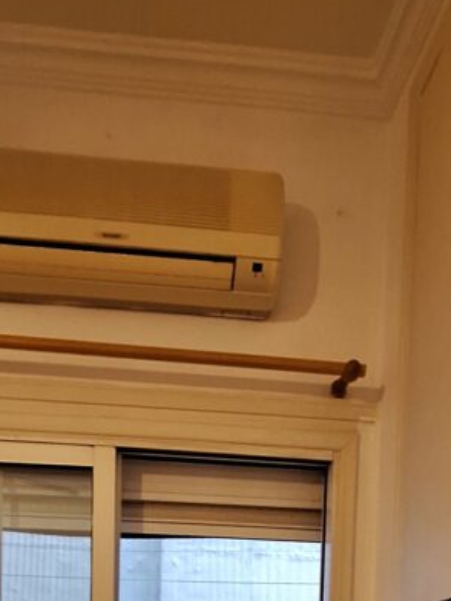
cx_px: 192
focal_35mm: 34
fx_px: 591
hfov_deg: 41.7
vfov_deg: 39.3
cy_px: 719
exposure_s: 1/25
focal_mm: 1.74
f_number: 2.2
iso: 250
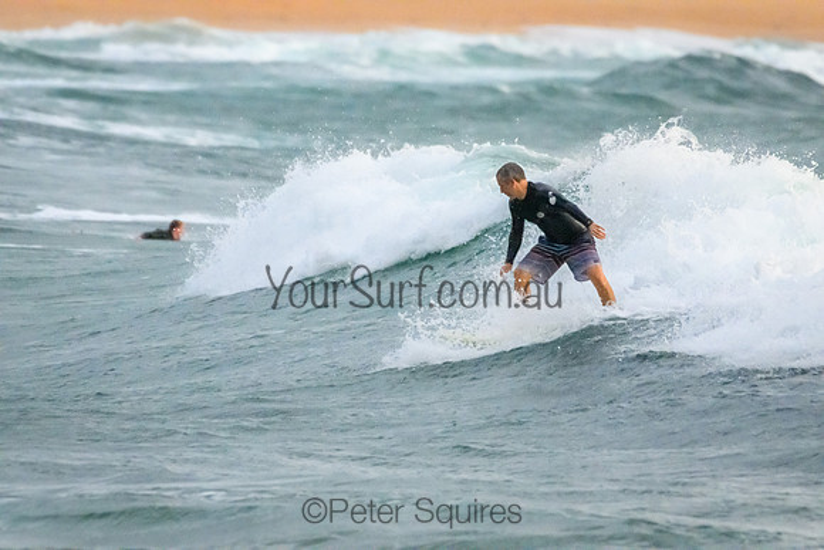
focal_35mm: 1000
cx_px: 412
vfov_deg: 1.4
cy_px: 275
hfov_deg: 2.1
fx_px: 22893
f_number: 11
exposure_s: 1/4000
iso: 18000
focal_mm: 1000
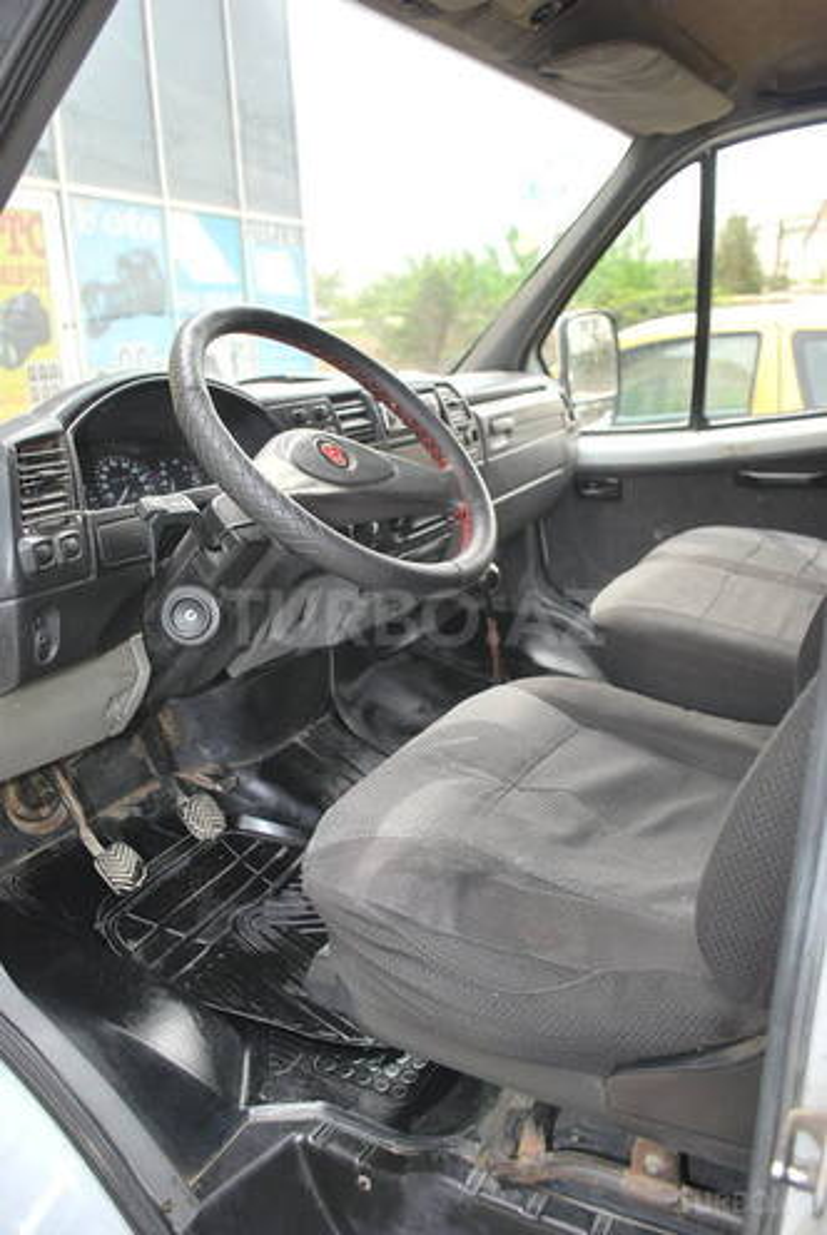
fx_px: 928
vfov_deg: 67.3
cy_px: 618
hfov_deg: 48.0
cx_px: 414
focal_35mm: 27
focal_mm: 18
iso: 100
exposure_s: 1/125
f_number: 3.5
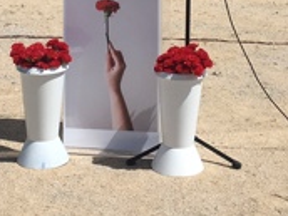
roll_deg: -0.2
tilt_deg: -3.5
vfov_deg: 13.0
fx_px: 899
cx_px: 161
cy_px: -109
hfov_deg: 18.2
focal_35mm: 108
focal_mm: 4.15
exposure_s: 1/3846
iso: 25
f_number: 2.2
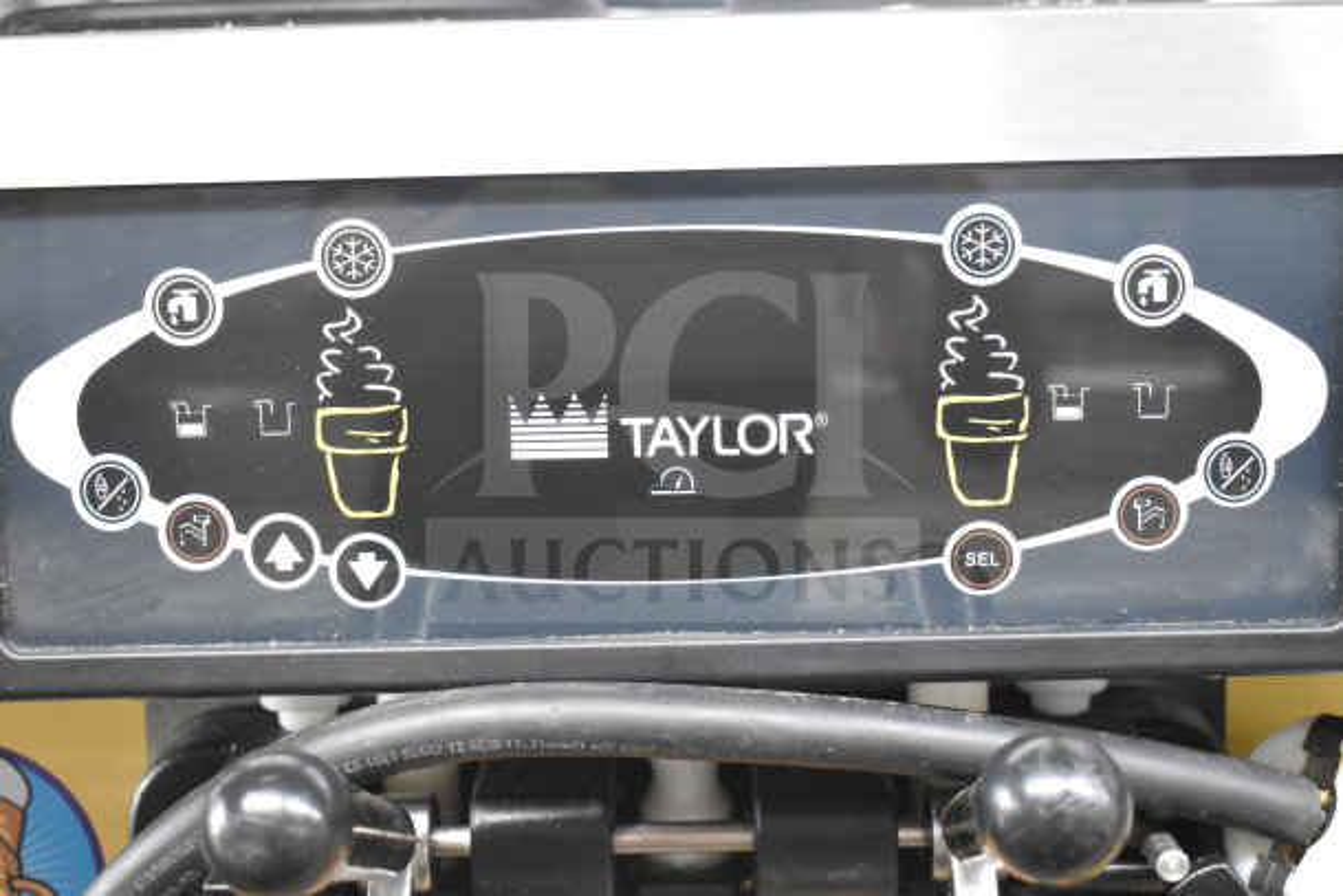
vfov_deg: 26.5
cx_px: 672
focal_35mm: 51
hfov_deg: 38.9
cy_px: 448
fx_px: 1903
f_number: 4.5
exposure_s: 1/50
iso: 3200
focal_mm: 34
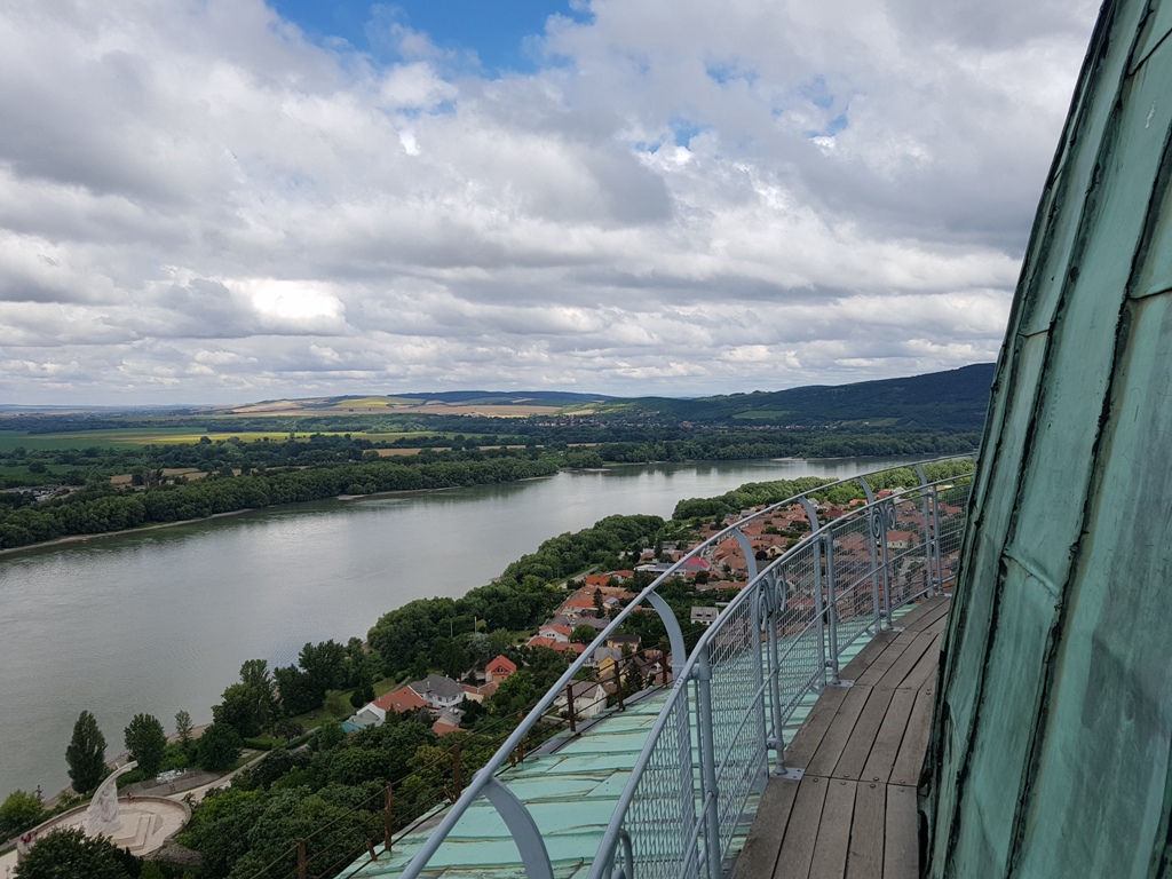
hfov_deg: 67.3
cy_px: 440
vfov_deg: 53.1
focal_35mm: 26
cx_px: 586
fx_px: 880
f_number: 1.7
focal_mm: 4.2
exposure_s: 1/2944
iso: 50
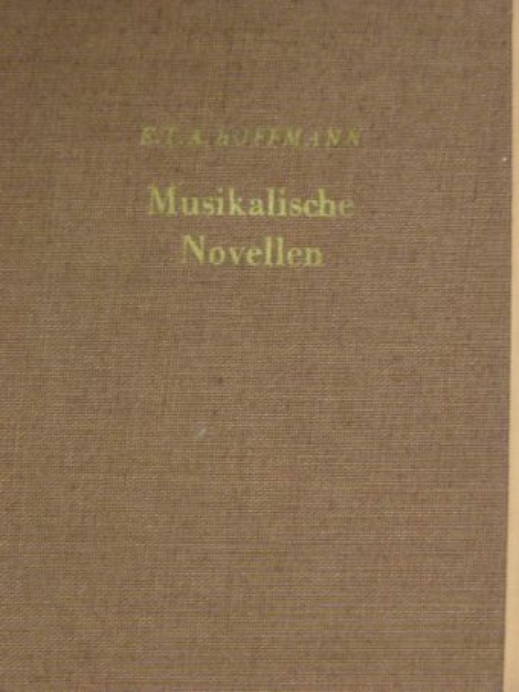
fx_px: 1738
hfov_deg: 17.0
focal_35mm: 87
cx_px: 260
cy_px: 346
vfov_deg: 22.5
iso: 237
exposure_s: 1/15
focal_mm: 14.6
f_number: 3.5
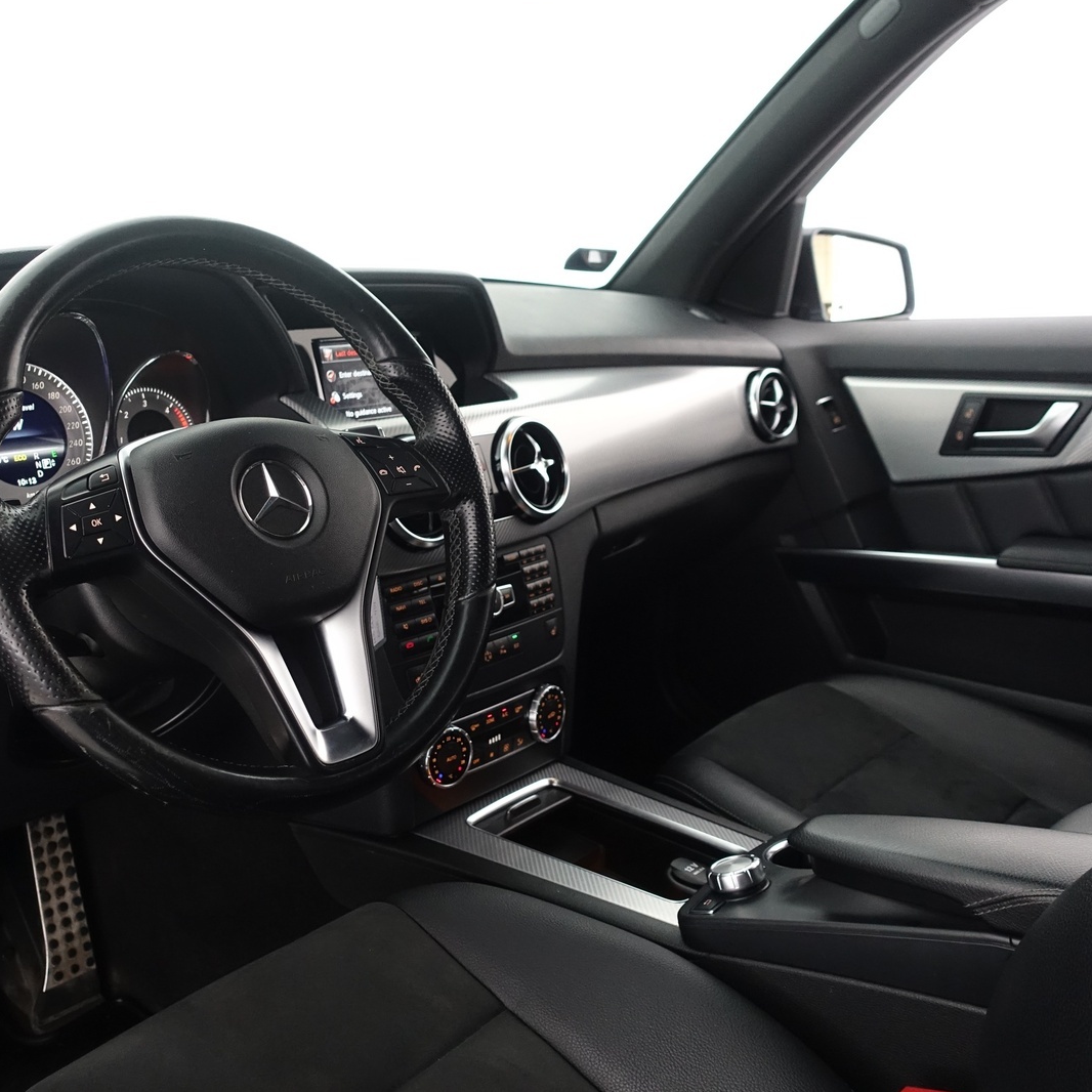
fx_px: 1106
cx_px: 385
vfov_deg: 52.5
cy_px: 541
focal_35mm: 31
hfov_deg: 51.8
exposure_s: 1/25
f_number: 2.5
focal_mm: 8.8
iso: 1000
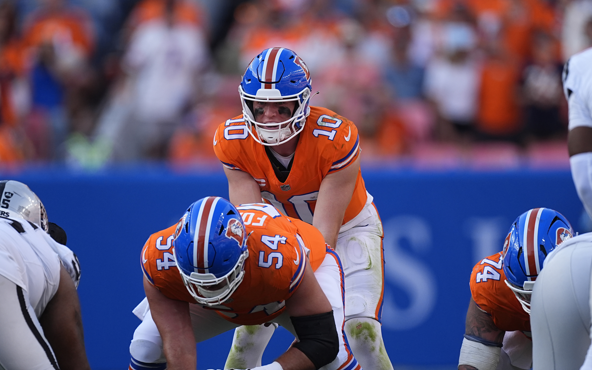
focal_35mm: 919
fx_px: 14828
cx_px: 296
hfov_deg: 2.3
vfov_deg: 1.4
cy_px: 188
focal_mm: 600
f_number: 4
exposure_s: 1/1600
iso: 800
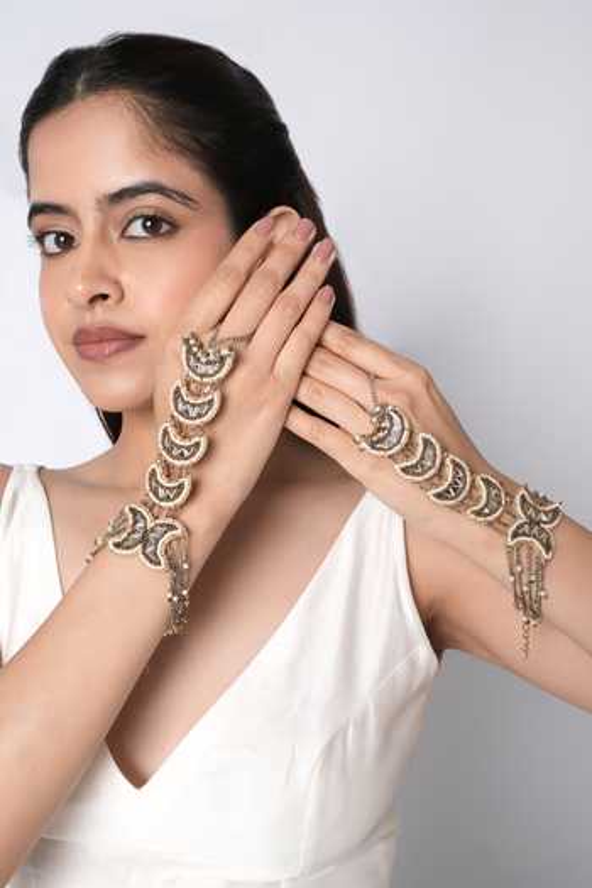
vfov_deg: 54.4
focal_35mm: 35
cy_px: 444
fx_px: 863
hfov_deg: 37.9
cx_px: 296
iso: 125
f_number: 9.5
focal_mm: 35
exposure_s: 1/125
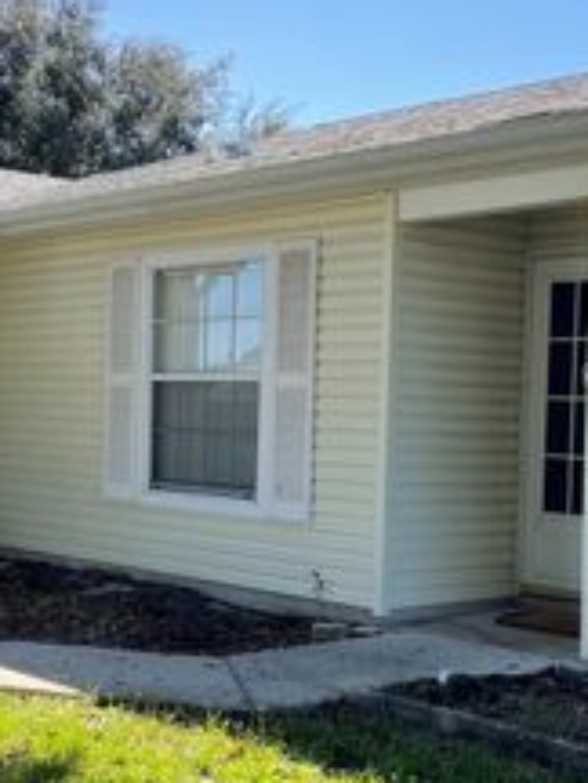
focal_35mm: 58
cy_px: 433
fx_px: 1314
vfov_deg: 33.2
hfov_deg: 25.2
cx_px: 294
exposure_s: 1/969
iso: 32
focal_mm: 5.1
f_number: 1.6
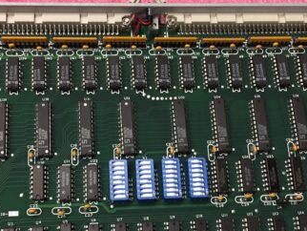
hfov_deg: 35.5
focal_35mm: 54
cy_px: 155
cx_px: 143
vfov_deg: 26.9
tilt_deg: -74.8
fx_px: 479
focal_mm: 4.15
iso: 125
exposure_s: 1/30
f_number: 2.2
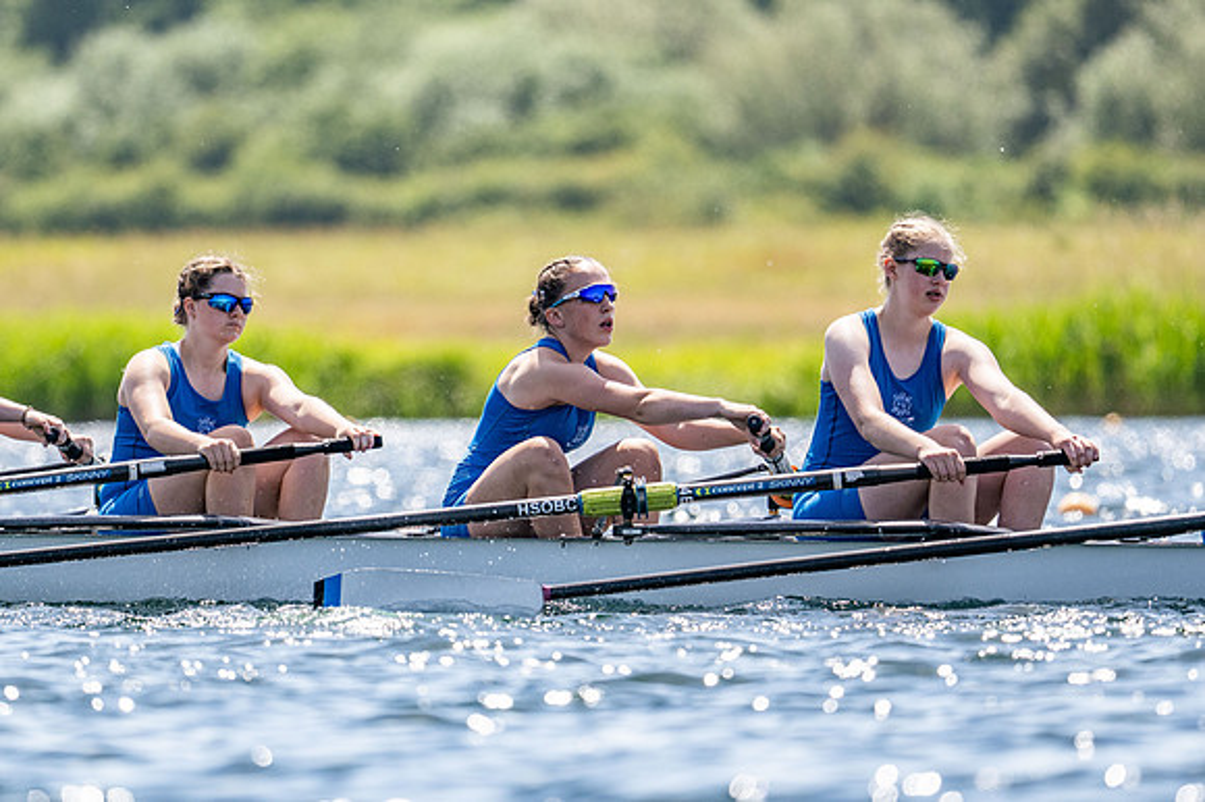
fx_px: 20071
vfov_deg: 2.3
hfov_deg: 3.4
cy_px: 401
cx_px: 602
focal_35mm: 600
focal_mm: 400
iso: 250
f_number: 4.5
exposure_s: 1/2500
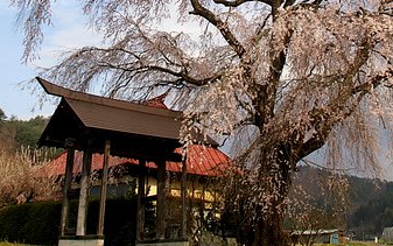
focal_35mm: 51
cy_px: -20
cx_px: 196
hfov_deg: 39.6
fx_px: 547
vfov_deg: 23.9
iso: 200
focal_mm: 22
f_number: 9
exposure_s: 1/320
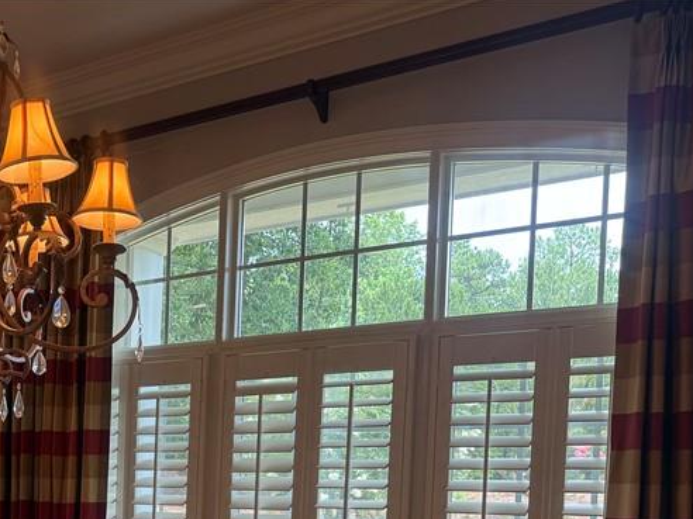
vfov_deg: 27.2
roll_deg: -1.1
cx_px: 44
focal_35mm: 50
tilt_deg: -3.0
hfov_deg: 35.5
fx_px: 1001
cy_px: 537
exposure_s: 1/120
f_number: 1.78
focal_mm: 6.76
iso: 125
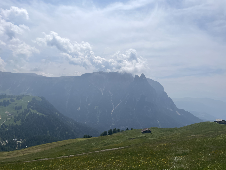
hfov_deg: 67.3
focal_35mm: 26
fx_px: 170
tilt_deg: +4.0
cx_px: 113
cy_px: 85
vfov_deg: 53.1
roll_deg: -1.8
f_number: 1.6
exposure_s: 1/10753
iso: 32
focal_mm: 4.2
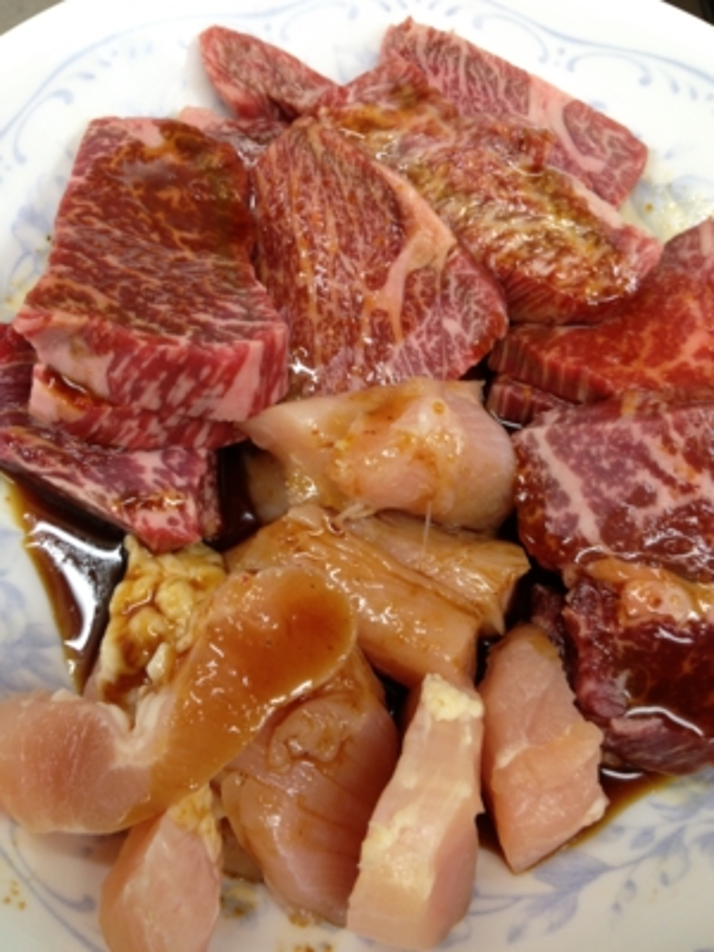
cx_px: 357
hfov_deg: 40.7
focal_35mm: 35
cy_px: 476
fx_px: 963
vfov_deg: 52.6
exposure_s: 1/30
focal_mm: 4.28
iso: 50
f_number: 2.4
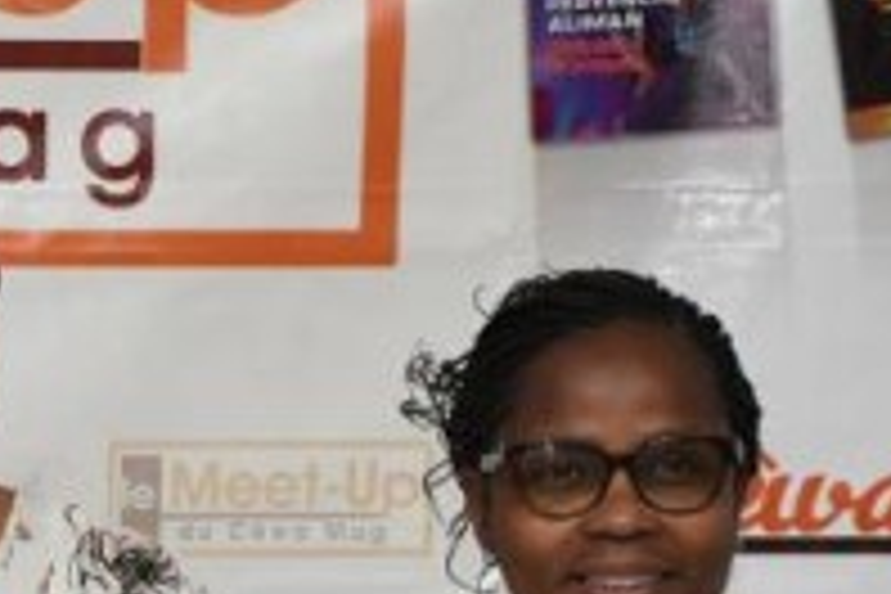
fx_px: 6286
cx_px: -382
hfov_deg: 8.0
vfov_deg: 5.4
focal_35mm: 254
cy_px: 846
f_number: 5
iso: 640
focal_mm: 42
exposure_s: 1/125
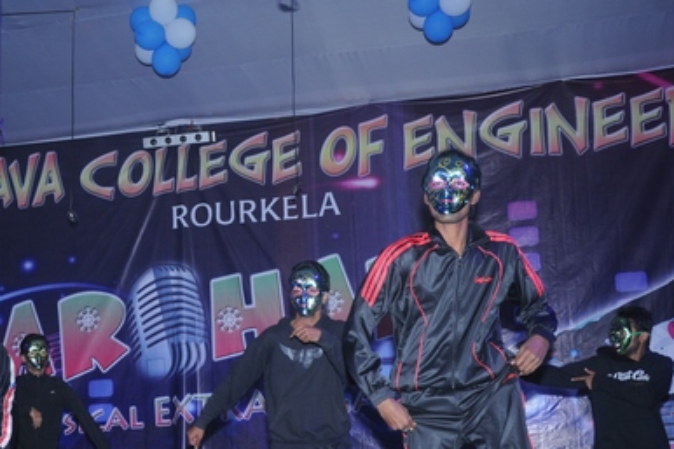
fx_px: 1048
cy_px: 321
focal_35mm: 56
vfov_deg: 24.0
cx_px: 203
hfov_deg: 35.2
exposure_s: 1/80
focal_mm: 24
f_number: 5
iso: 400
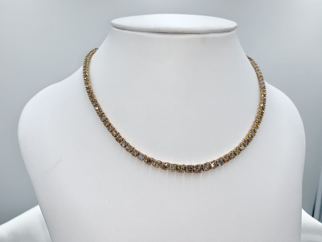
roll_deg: -0.4
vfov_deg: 53.1
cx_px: 161
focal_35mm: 26
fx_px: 242
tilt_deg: -12.1
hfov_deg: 67.3
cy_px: 121
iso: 25
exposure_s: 1/2257
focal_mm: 4.25
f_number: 1.8
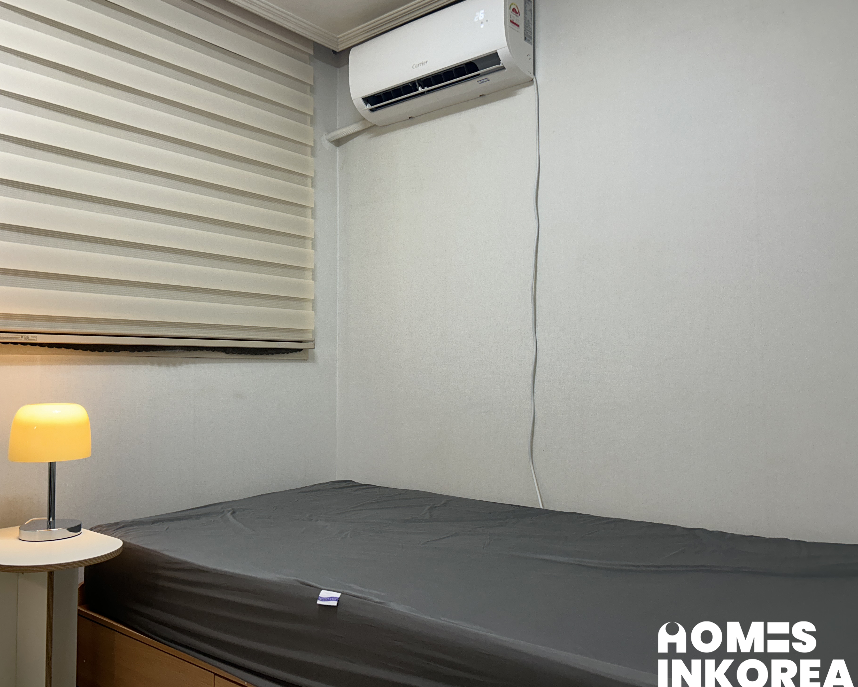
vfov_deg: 51.5
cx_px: 388
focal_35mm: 28
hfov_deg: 62.1
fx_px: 711
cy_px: 342
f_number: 1.5
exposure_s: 1/120
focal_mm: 5.7
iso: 80
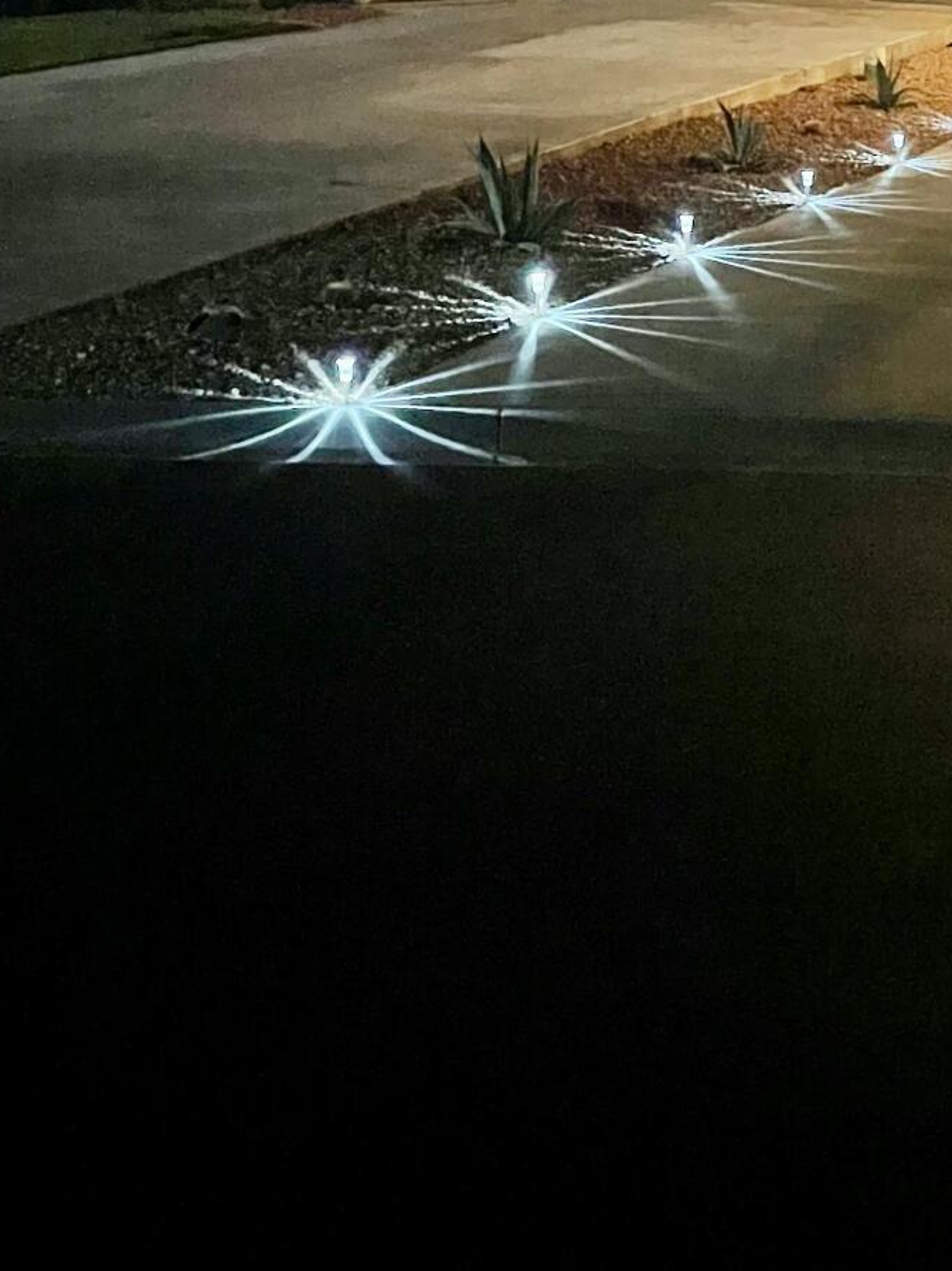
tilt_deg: -7.7
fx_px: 2128
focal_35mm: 58
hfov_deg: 25.1
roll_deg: +1.4
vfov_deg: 31.2
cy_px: 58
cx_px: 594
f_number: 1.6
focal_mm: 4.2
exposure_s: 1/15
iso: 6400
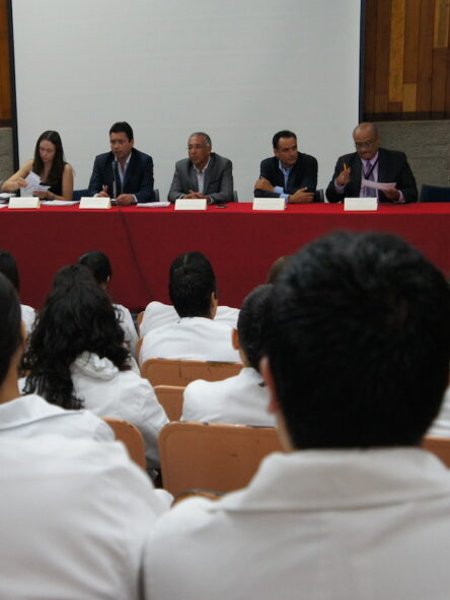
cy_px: 301
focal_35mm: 70
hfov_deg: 20.9
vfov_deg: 27.8
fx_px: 1213
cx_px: 116
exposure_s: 1/40
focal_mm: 32
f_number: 4.5
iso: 1600
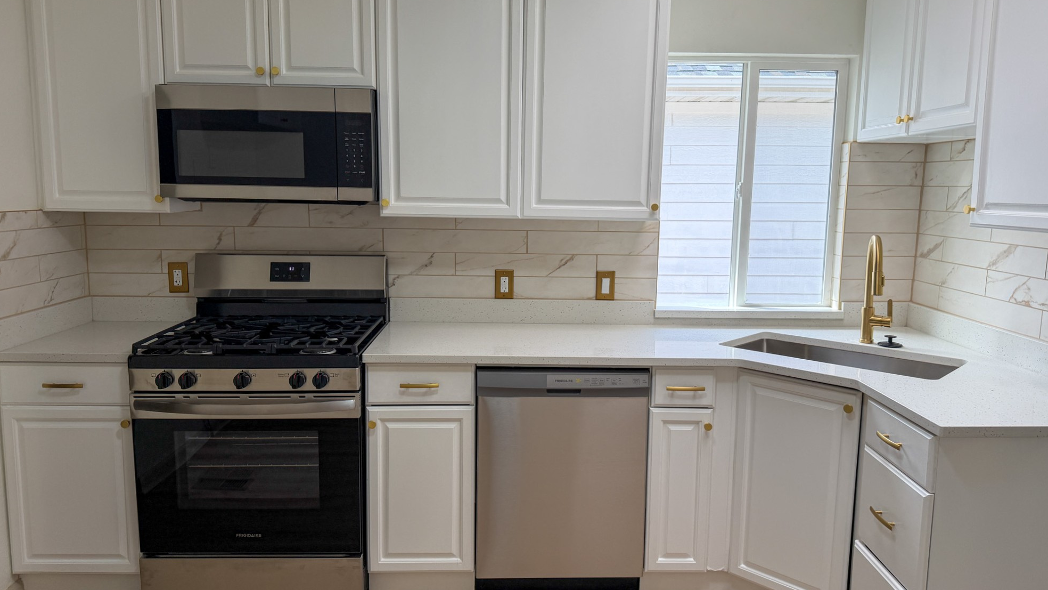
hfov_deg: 69.9
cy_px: 279
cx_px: 526
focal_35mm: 27
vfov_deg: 42.9
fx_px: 750
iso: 80
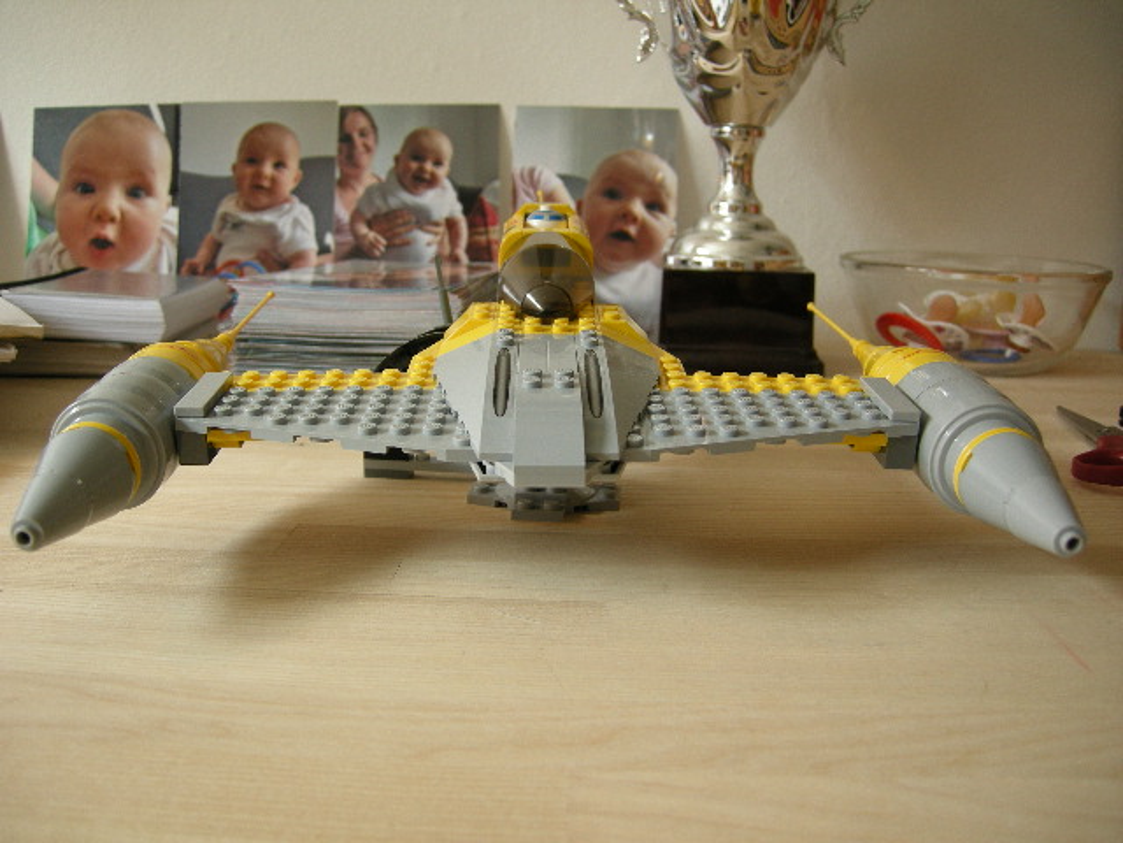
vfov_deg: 39.7
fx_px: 1168
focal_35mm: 36
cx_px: 562
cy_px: 422
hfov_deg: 51.4
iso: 118
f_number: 2.7
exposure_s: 1/59.7
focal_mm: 7.5
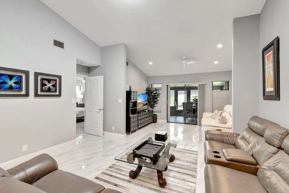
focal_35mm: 15
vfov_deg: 77.3
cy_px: 96
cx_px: 144
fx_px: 120
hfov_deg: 100.4
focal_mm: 10
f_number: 8
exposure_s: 1/13
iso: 1000
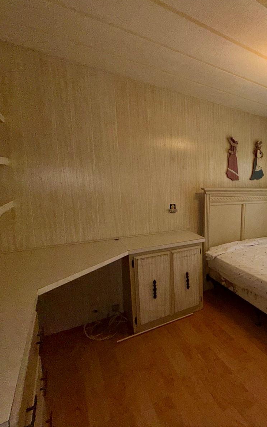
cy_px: 212
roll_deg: -1.4
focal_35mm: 20
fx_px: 233
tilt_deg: -6.7
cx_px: 282
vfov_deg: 85.1
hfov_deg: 46.8
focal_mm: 2.22
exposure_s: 1/122
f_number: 2.2
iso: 32
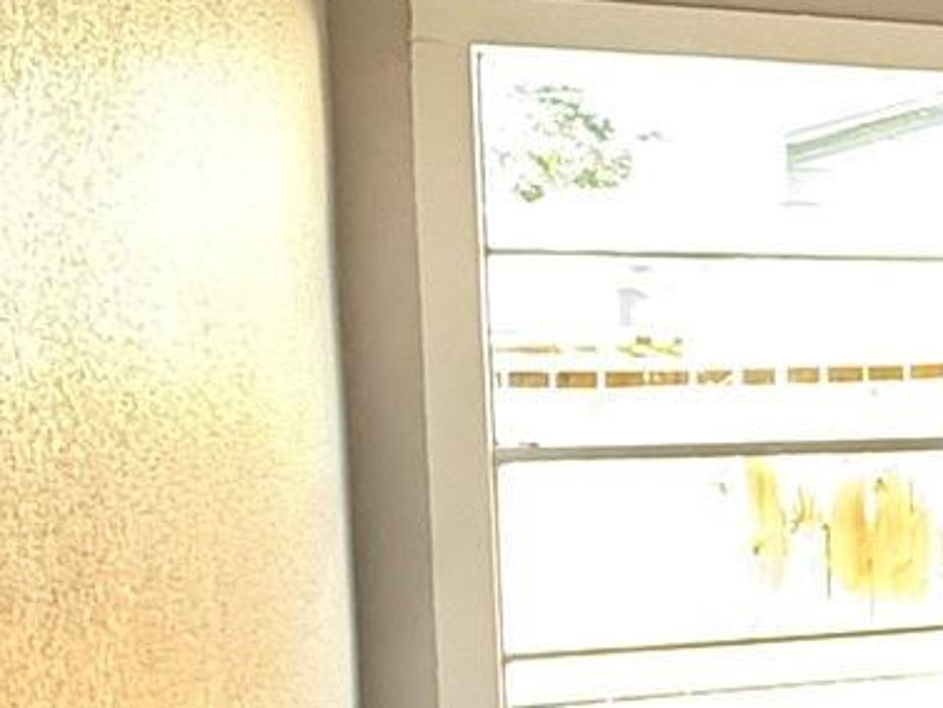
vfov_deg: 19.4
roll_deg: +0.3
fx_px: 2071
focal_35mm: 76
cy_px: 443
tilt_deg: -1.5
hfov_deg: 18.4
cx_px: 1816
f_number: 2.2
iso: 640
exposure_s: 1/60
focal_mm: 2.22
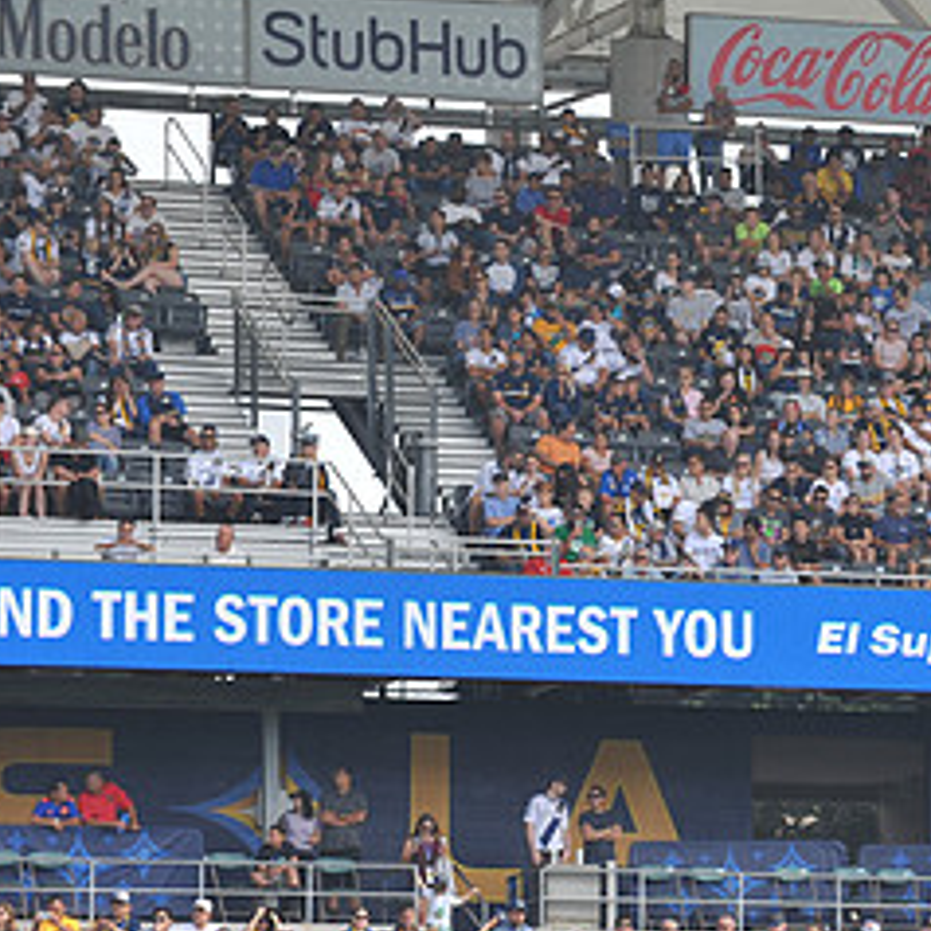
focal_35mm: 352
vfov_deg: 5.0
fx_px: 10711
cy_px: 645
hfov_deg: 5.0
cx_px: 1009
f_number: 8
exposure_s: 1/250
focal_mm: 170
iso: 200
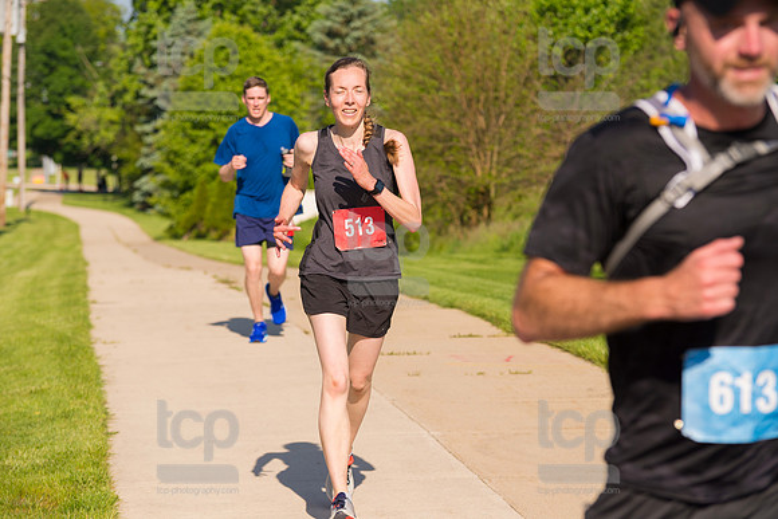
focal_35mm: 130
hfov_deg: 15.8
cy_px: 260
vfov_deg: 10.6
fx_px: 2810
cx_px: 389
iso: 400
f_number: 5.6
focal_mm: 130
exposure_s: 1/2000
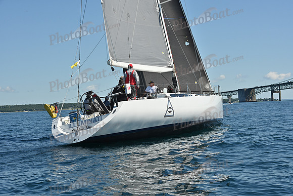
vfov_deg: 19.5
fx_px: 570
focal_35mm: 70
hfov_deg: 28.8
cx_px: 146
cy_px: 98
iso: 320
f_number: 10
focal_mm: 70
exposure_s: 1/1000
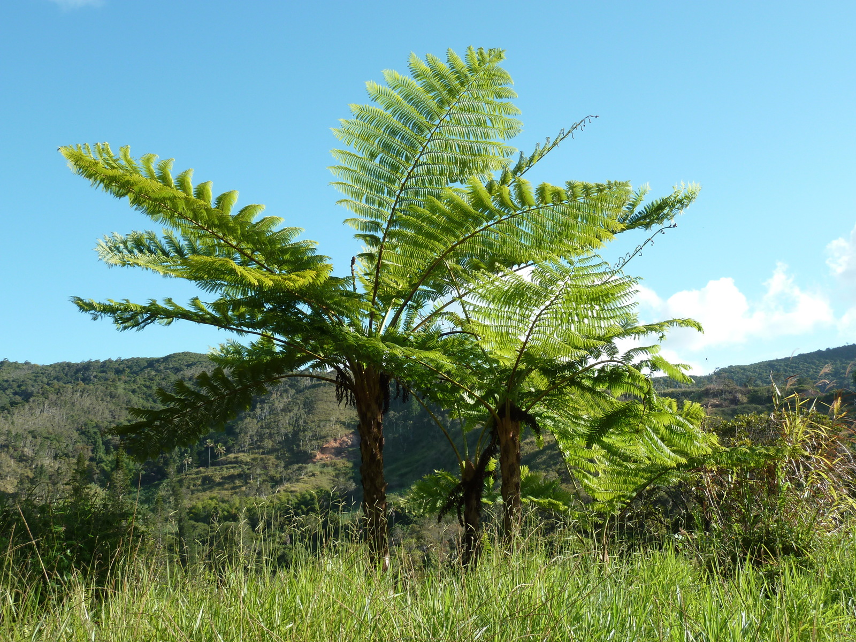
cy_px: 321
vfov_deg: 34.3
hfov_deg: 44.8
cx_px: 428
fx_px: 1039
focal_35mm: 42
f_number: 4
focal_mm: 6.9
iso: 80
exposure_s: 1/320
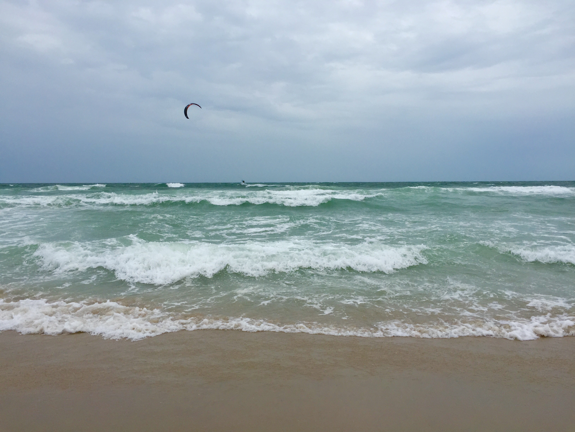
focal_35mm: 29
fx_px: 482
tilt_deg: -2.5
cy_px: 216
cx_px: 288
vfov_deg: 48.2
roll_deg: +0.3
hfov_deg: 61.7
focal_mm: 4.15
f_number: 2.2
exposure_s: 1/2825
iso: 32
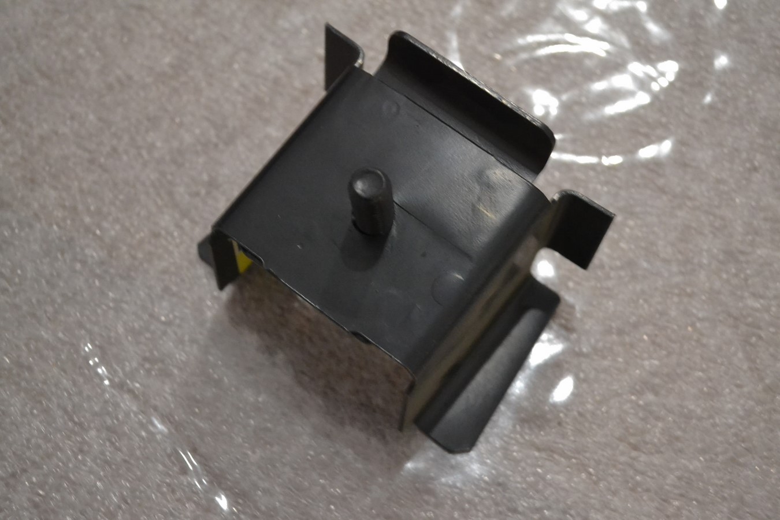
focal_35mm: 48
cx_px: 390
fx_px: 1040
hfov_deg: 41.1
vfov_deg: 28.1
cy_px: 260
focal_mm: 32
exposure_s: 1/30
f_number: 4.8
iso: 3200
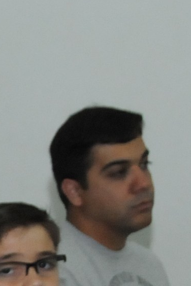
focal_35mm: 148
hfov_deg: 8.9
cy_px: 347
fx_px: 1178
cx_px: -153
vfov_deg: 13.5
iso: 3200
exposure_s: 1/250
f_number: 5
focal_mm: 26
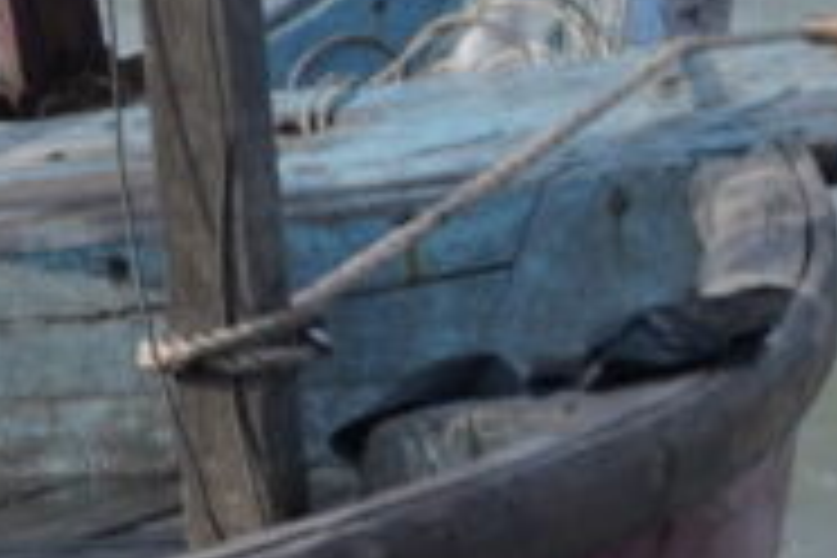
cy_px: -927
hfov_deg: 8.0
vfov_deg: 5.1
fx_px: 5969
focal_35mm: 257
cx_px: 904
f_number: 5.6
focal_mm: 37.4
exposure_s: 1/160
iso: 500
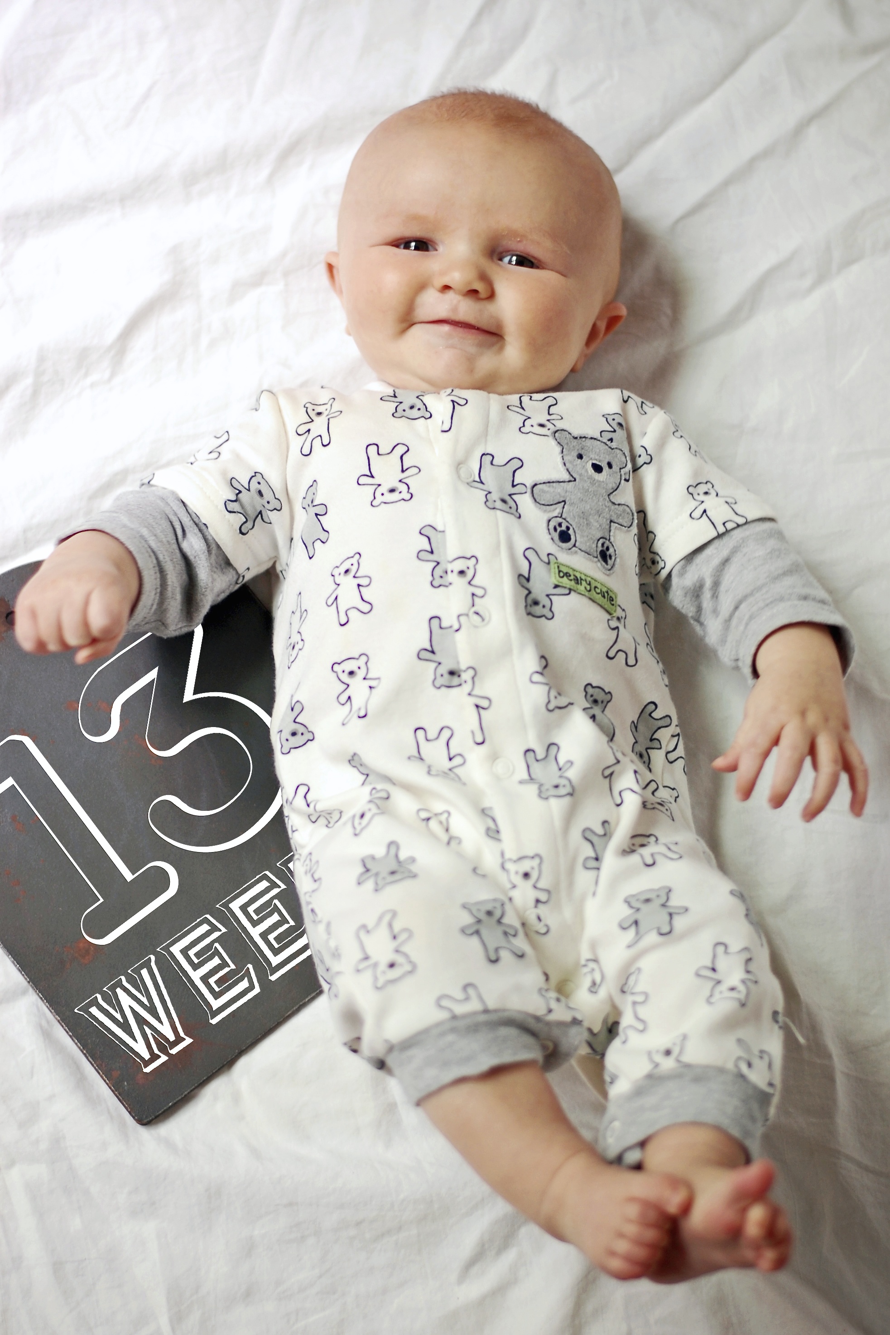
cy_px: 668
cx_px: 445
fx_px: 2781
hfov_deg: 18.2
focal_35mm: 75
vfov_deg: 27.0
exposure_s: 1/80
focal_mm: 50
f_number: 2
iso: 200
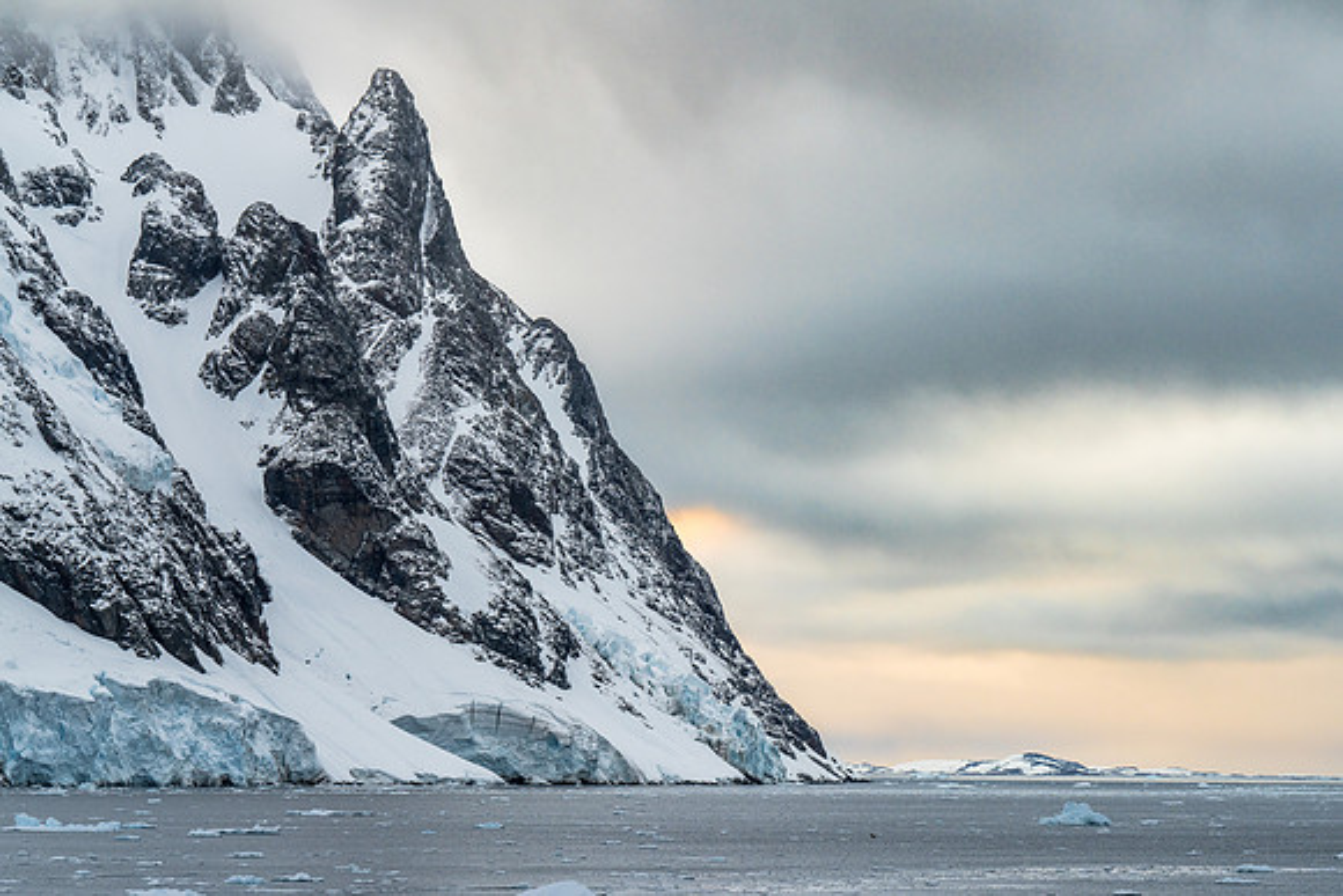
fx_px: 5426
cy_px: 530
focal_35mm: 145
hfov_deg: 14.1
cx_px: 794
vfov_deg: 9.4
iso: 640
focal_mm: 123
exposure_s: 1/125
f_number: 4
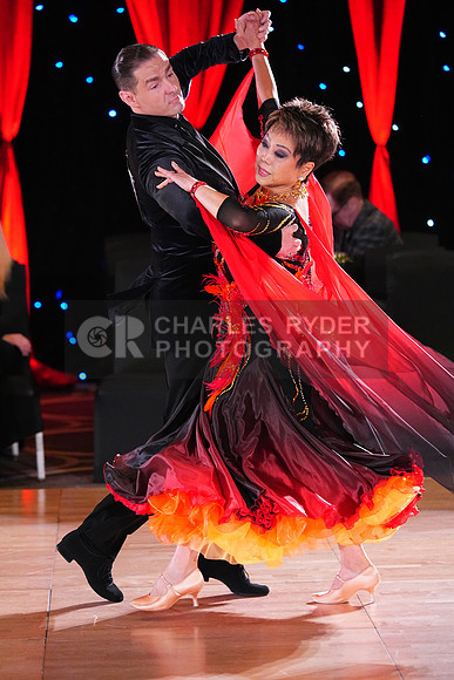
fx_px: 3138
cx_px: 227
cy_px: 340
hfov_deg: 8.3
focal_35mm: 166
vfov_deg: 12.4
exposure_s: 1/400
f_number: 4
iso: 8000
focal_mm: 166
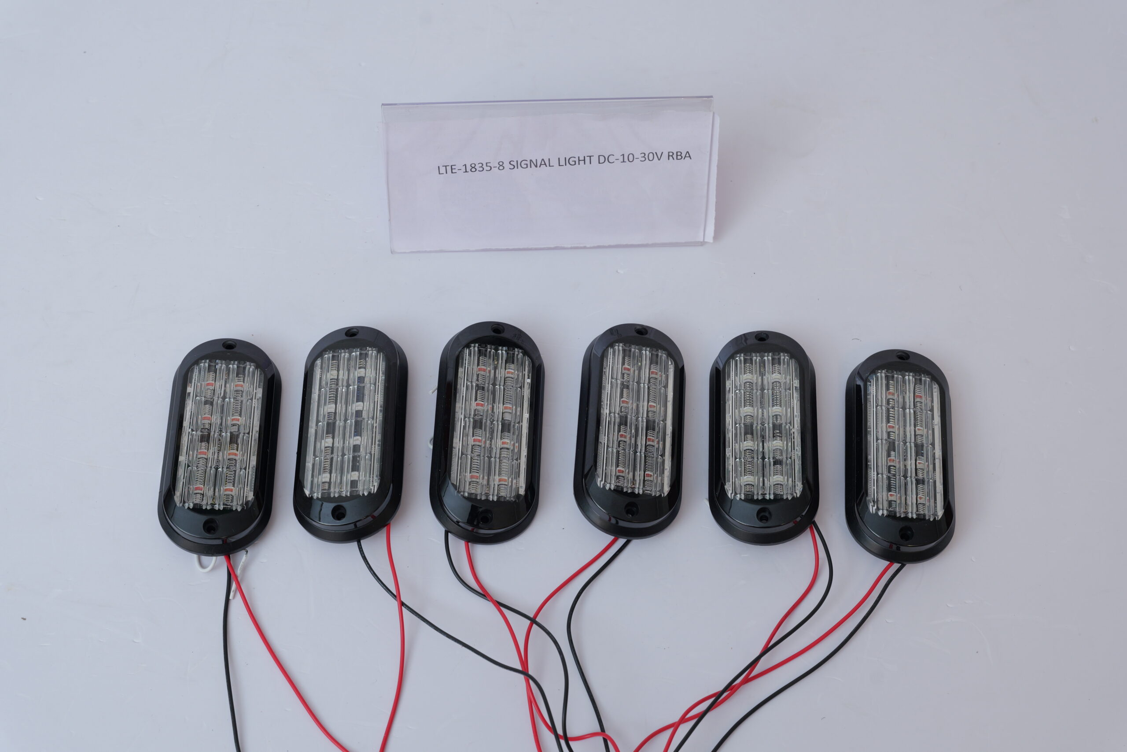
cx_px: 564
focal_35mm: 52
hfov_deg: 38.2
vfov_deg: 26.0
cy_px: 376
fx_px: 1628
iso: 800
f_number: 10
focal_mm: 52
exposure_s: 1/160
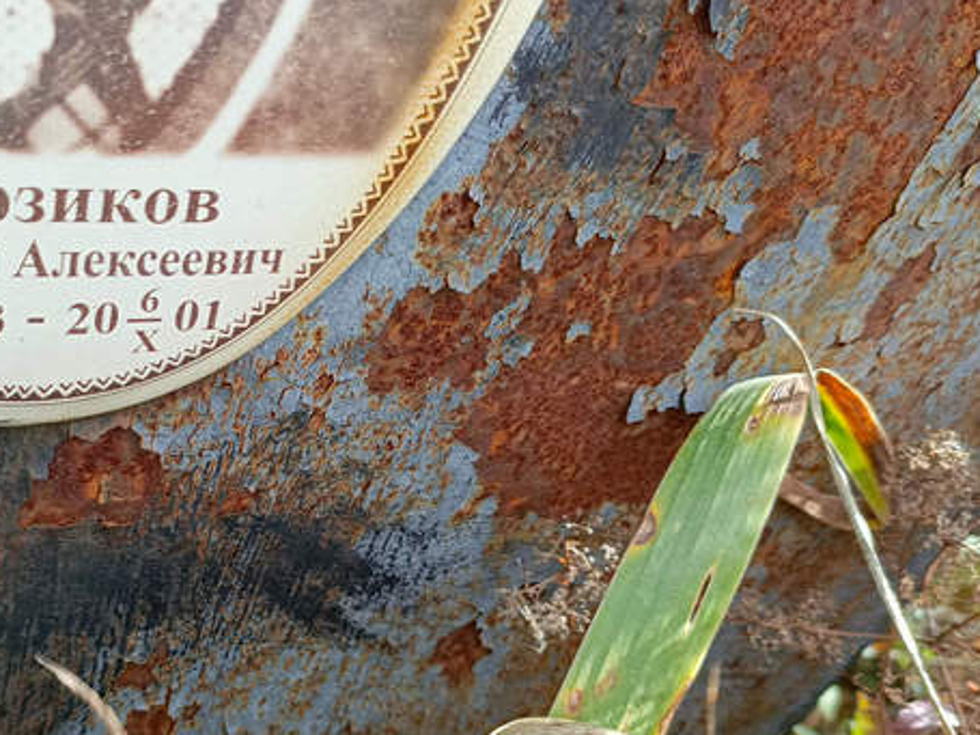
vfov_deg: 32.6
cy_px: 489
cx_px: 248
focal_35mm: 44
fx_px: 1245
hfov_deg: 41.7
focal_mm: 4.76
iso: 108
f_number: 1.69
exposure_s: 1/157
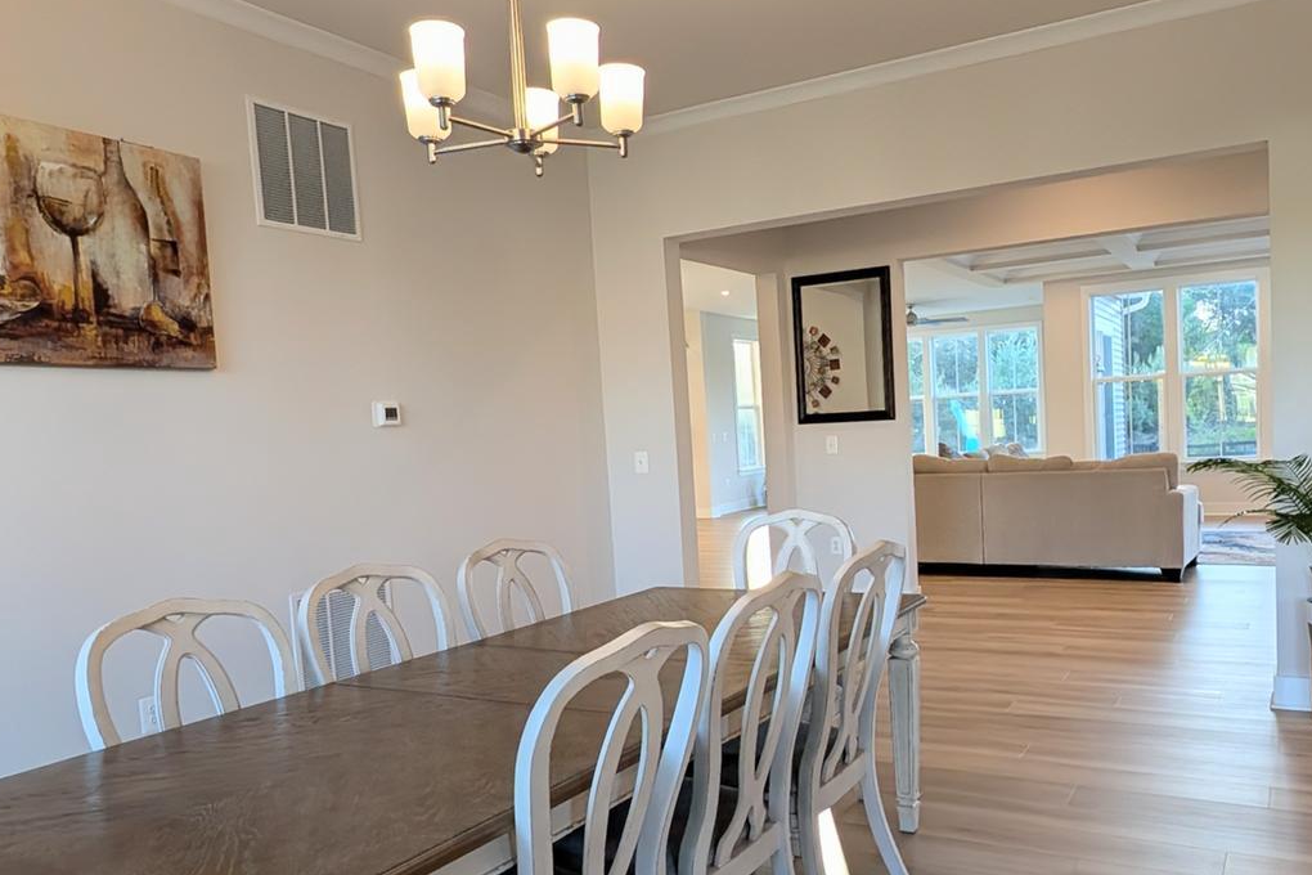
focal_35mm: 25
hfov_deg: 71.1
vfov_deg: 51.1
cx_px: 756
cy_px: 506
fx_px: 911
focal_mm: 2.02
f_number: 1.7
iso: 65
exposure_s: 1/164
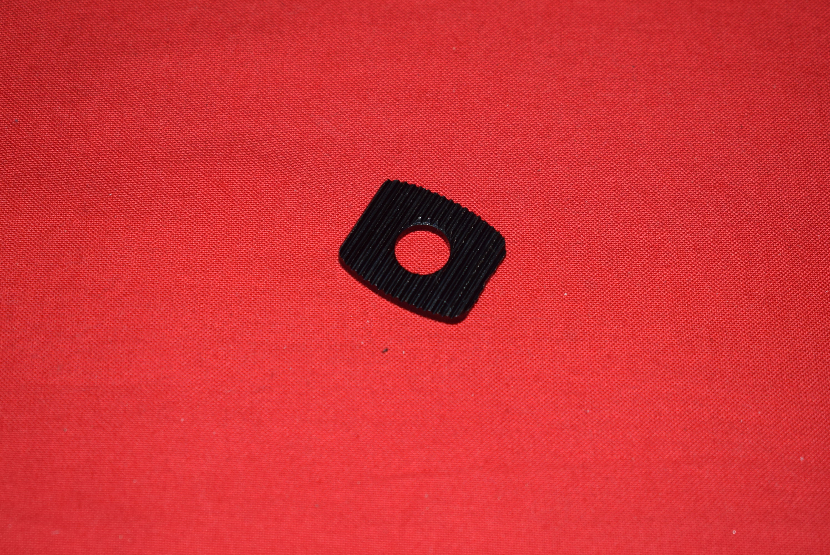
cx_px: 415
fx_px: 1904
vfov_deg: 16.6
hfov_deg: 24.6
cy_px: 278
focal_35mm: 82
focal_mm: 55
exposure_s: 1/200
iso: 400
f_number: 5.6
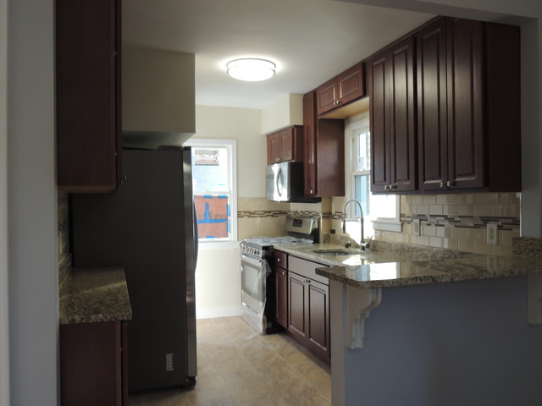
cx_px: 271
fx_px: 470
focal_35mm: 30
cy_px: 203
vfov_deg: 46.8
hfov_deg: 60.0
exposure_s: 1/30
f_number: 3.1
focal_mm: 5.3
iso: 180
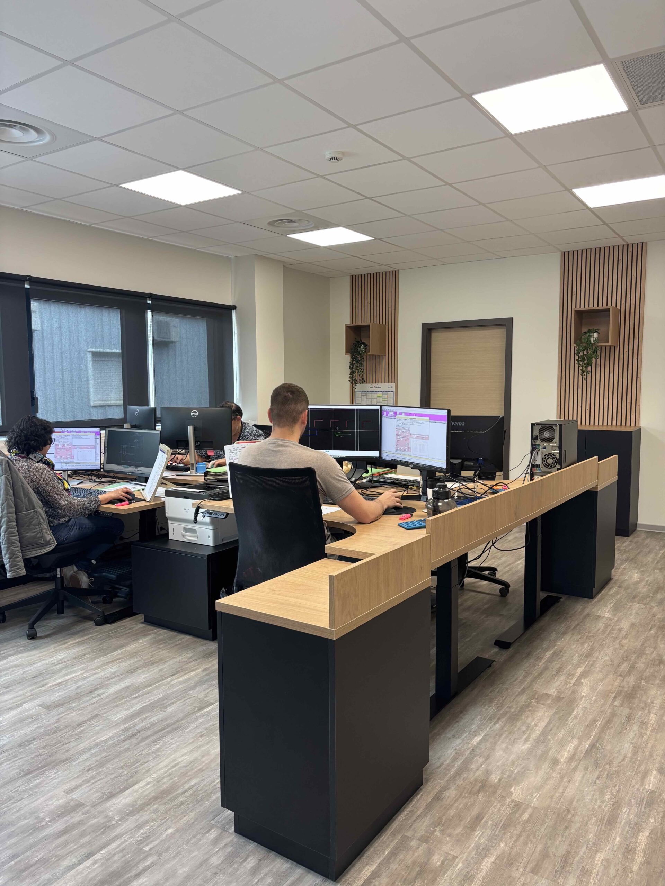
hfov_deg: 53.1
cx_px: 332
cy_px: 443
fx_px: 666
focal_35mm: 26
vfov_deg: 67.3
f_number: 1.6
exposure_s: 1/100
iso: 125
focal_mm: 5.96
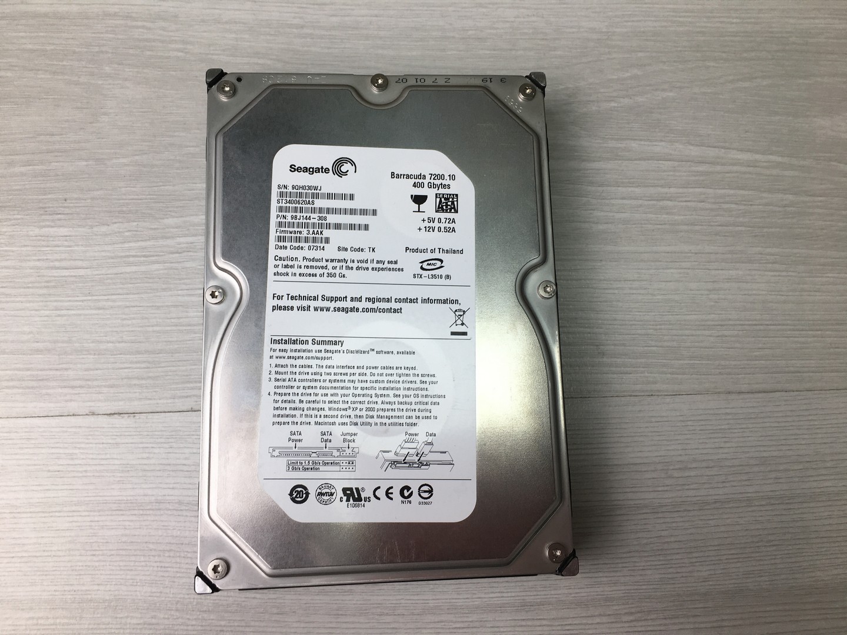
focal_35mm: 29
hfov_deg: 61.7
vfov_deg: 48.2
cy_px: 318
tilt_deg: -78.8
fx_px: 710
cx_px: 424
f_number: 2.2
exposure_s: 1/104
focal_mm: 4.15
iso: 25
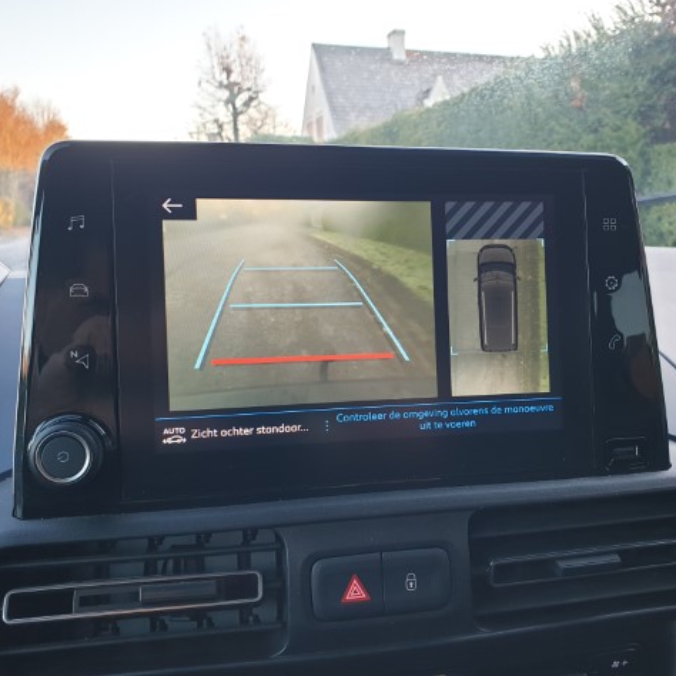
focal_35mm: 31
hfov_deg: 52.4
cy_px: 335
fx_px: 685
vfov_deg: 52.5
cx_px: 382
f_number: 2.4
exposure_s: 1/35
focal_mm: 4.3
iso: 80
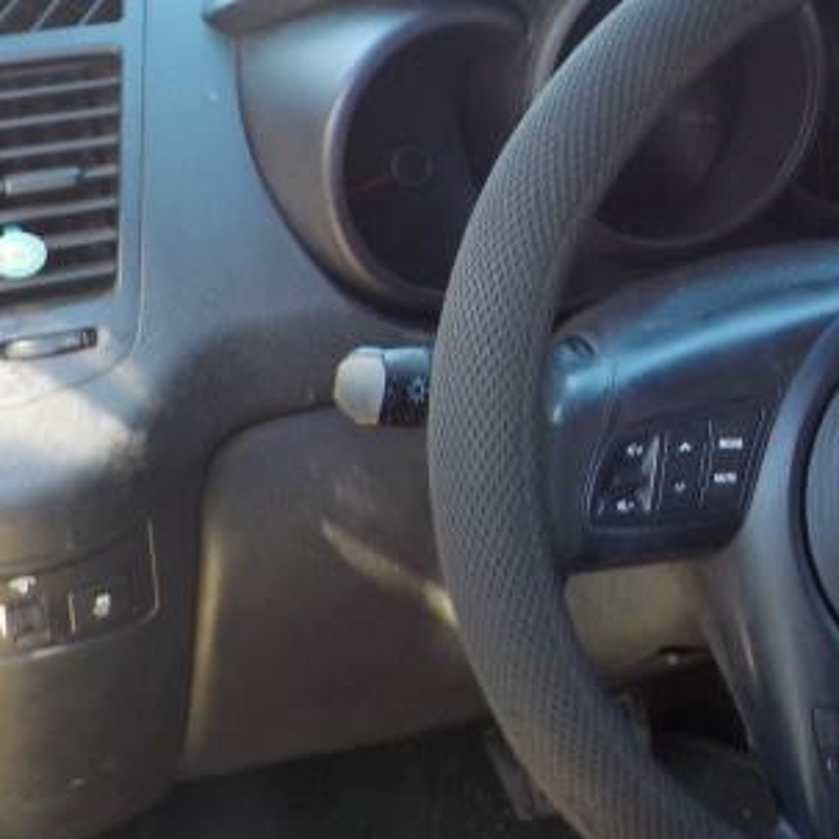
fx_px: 1919
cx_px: 864
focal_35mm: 70
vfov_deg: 24.4
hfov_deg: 23.5
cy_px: 210
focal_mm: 4.1
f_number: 3.3
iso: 125
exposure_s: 1/30
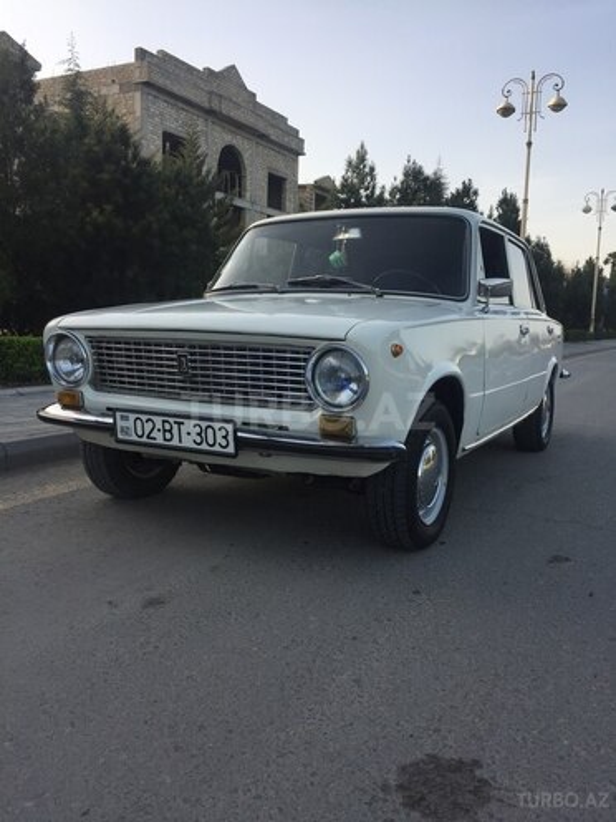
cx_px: 308
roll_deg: -3.4
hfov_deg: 48.2
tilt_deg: -5.5
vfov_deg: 61.7
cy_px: 411
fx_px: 688
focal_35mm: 29
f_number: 2.2
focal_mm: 4.15
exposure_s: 1/706
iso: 32
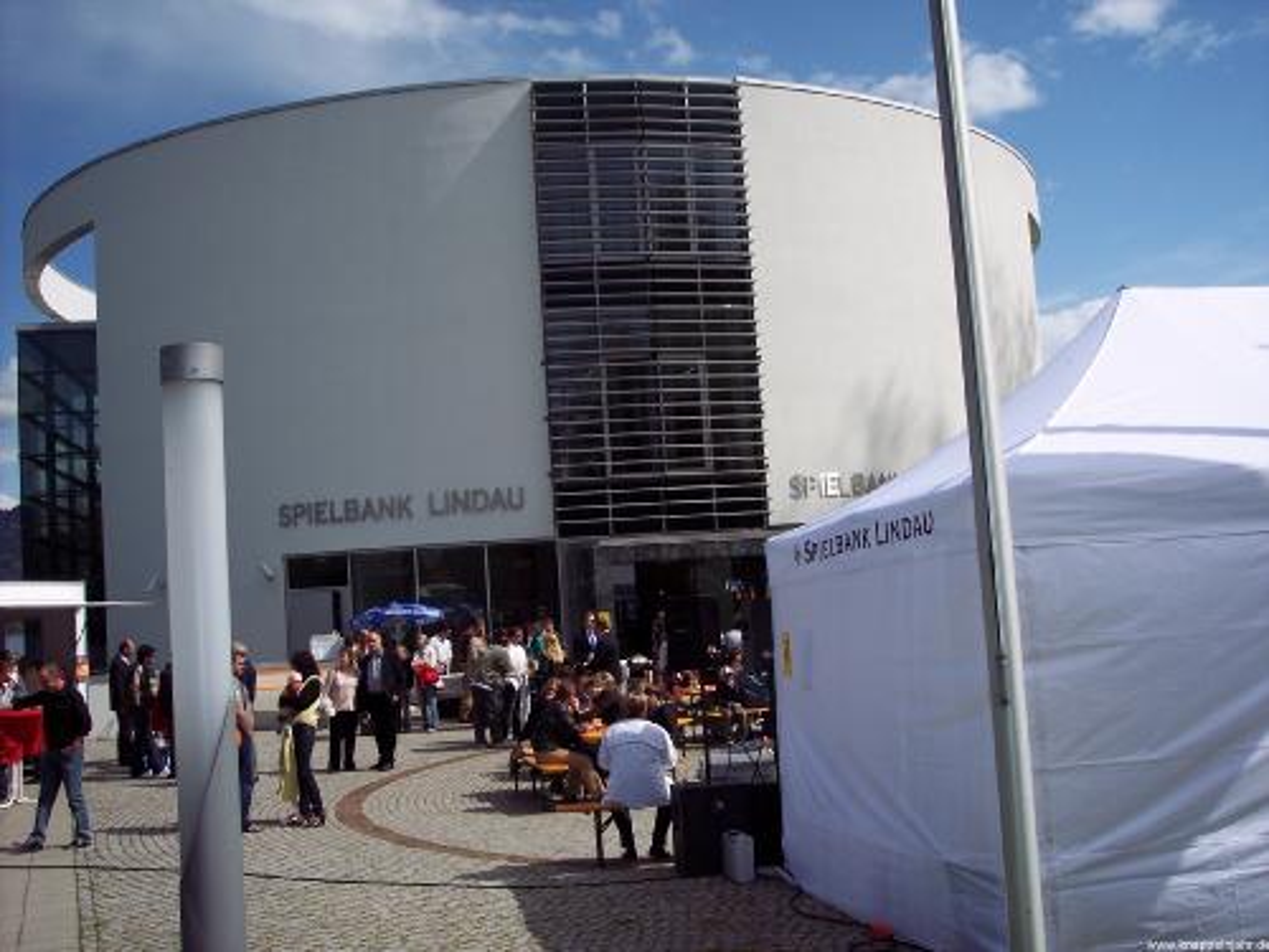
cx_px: 634
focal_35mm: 39
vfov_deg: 36.8
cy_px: 476
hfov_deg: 47.9
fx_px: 1430
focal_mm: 8
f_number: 5.6
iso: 100
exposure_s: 1/750
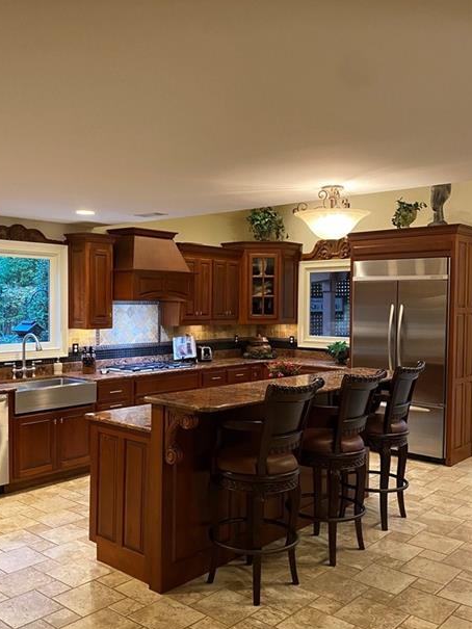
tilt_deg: -2.1
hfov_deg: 42.8
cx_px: 202
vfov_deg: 55.3
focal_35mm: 33
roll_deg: +0.2
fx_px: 600
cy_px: 324
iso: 400
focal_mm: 4.25
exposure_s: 1/60
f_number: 1.8
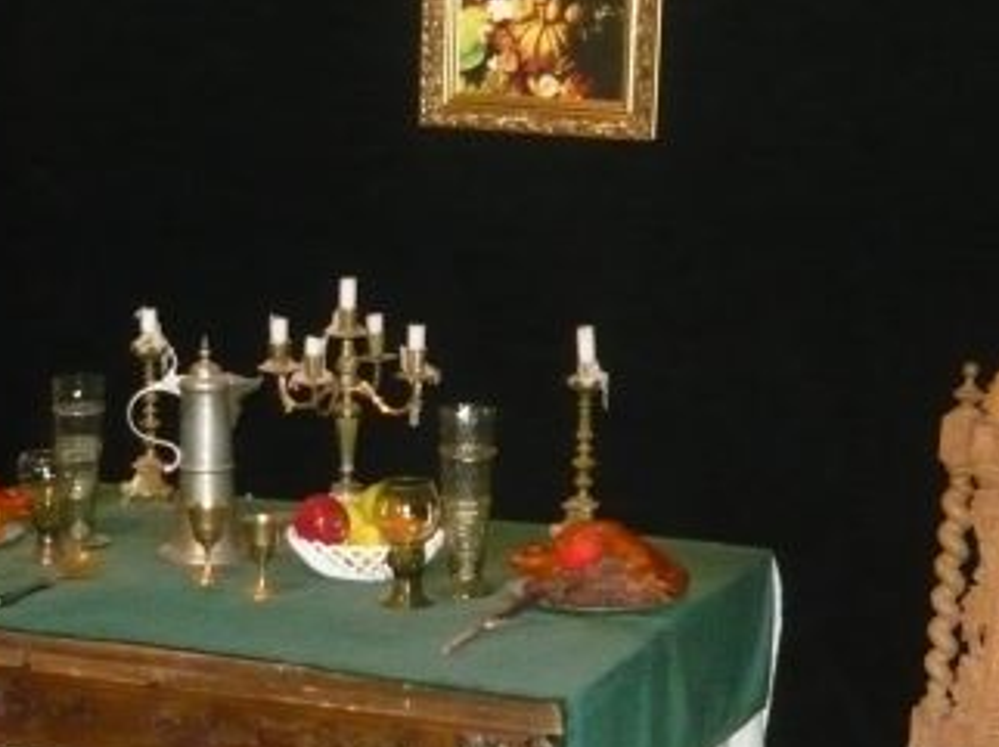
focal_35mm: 82
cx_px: 503
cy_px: 456
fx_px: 2365
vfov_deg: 17.9
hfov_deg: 23.9
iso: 800
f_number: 2.8
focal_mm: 5.5
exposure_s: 1/30
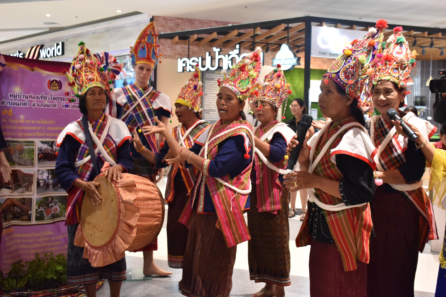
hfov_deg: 50.7
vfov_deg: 35.0
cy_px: 142
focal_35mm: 38
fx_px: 471
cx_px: 233
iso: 1250
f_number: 4.5
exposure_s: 1/80
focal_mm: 24
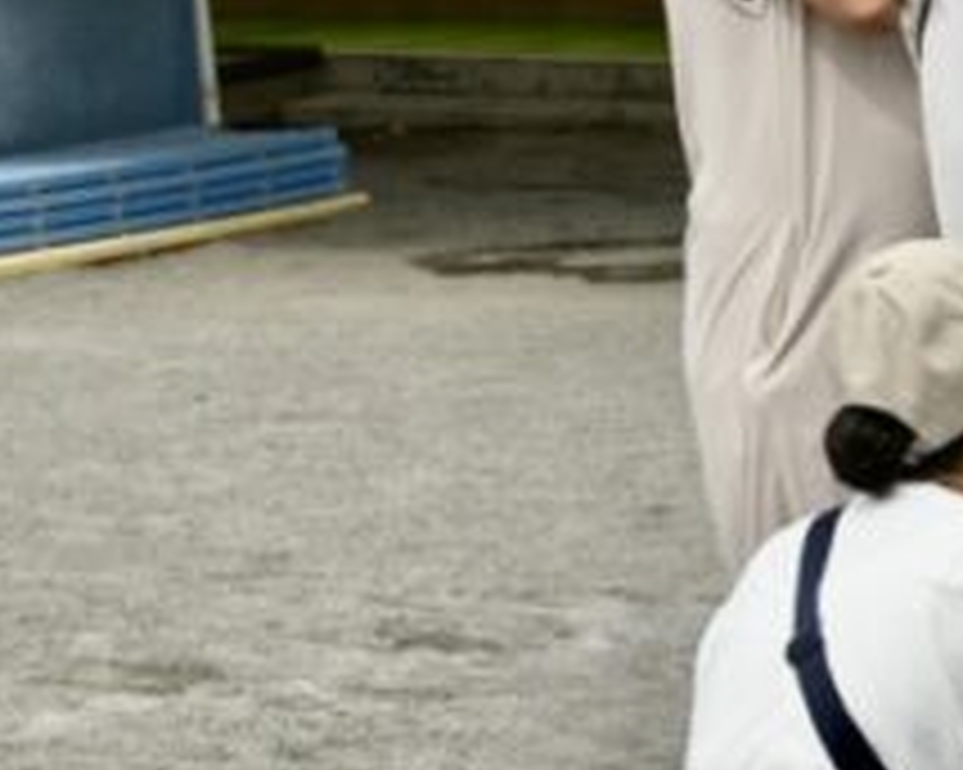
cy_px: 597
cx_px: 1778
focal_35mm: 162
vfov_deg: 9.5
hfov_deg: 11.1
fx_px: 4615
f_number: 5.6
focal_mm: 24
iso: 100
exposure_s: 1/250
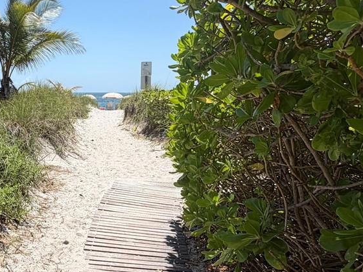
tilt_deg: -8.2
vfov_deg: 35.9
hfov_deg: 44.2
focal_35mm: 40
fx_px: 419
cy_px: 161
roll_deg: +0.5
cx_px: 66
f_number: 2.2
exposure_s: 1/853
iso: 20
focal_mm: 2.22
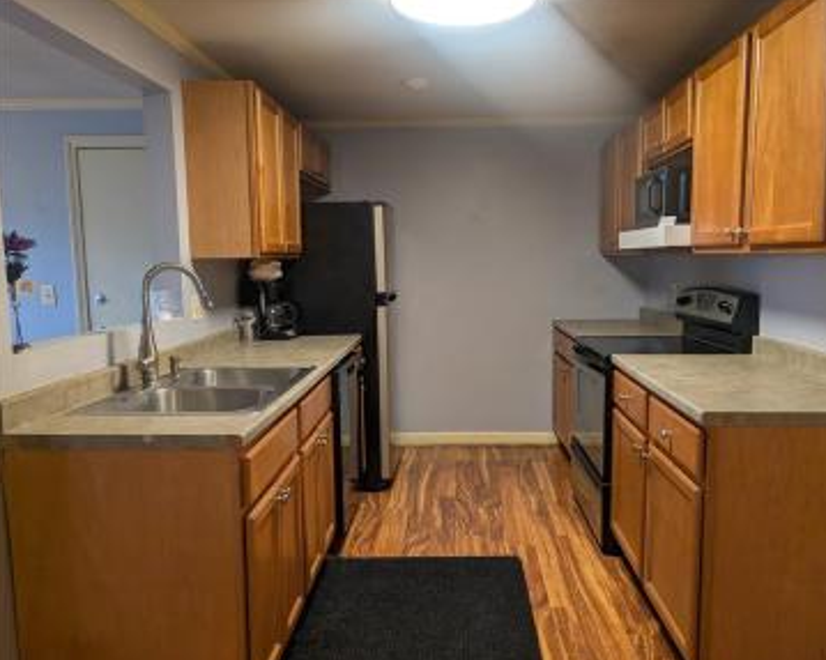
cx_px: 453
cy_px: 331
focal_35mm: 26
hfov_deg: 65.9
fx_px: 635
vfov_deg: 54.9
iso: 105
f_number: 1.68
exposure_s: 1/40
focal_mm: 6.9
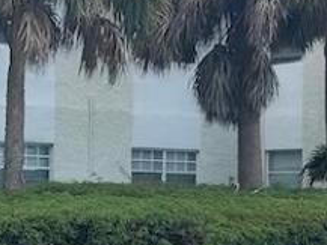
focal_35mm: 115
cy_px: 159
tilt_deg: +1.9
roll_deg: -0.8
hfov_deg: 16.4
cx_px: -59
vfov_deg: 12.9
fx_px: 1087
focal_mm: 5.7
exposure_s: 1/1266
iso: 50
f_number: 1.5
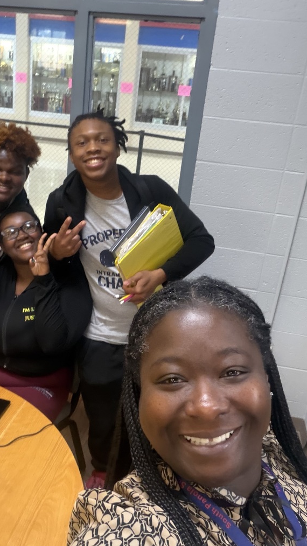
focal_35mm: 33
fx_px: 478
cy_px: 271
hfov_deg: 35.3
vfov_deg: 59.5
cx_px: 106
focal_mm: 2.71
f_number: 1.9
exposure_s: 1/30
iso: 500
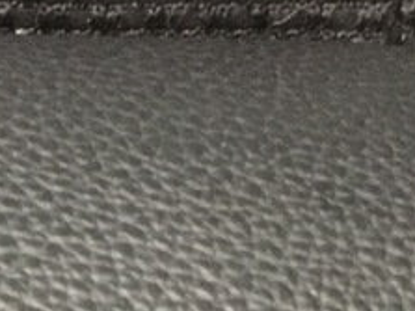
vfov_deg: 6.9
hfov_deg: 9.1
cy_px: 810
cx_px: -484
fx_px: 2396
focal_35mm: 200
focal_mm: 3.3
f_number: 2.4
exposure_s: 1/17
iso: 400
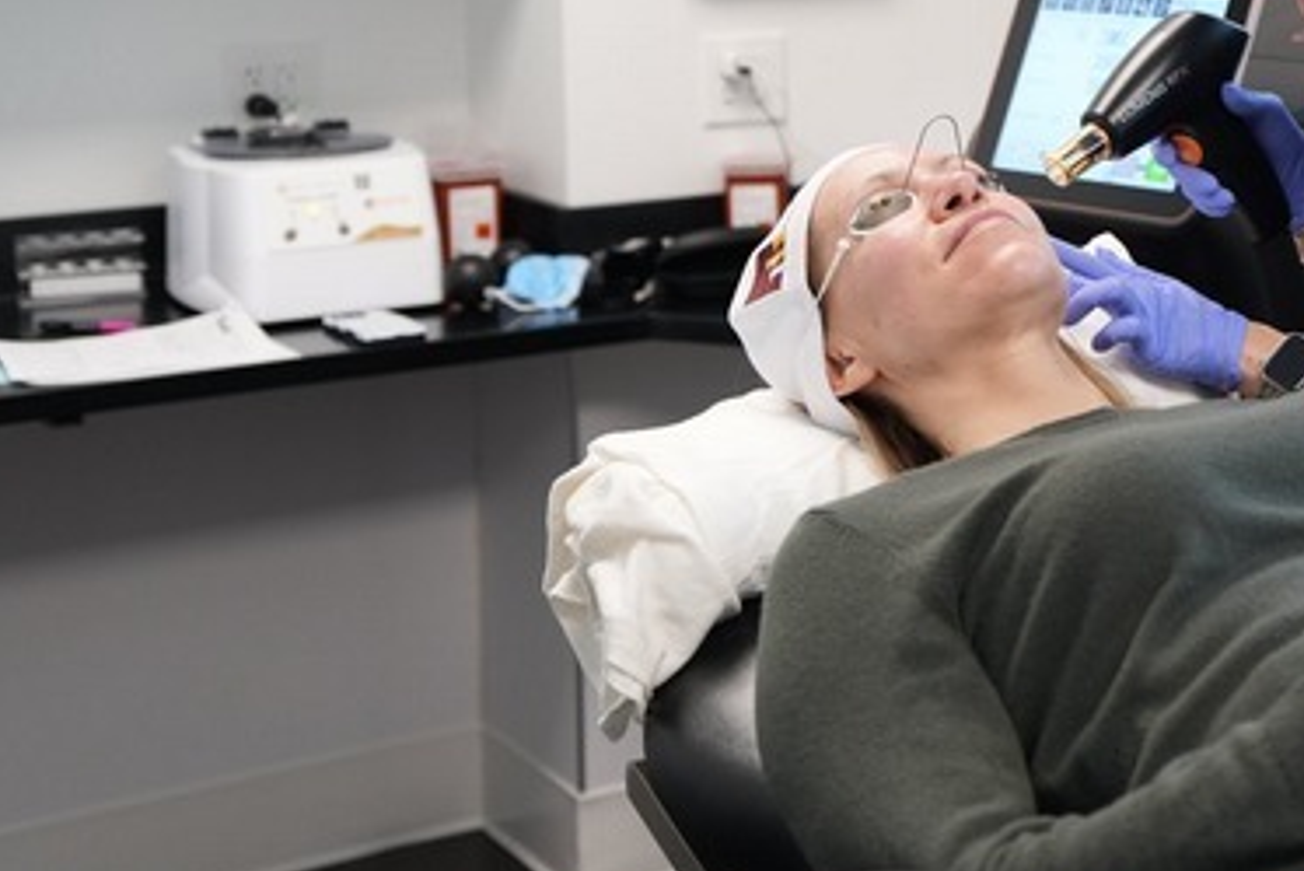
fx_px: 2718
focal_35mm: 75
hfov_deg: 26.0
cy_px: 58
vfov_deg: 17.9
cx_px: 1196
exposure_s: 1/60
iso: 640
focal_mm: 35
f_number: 2.8
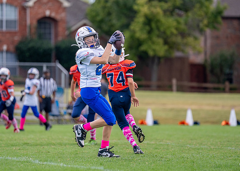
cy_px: 70
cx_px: 116
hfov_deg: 8.1
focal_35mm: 249
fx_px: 1697
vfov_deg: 5.8
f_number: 2.8
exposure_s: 1/3200
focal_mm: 182
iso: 400
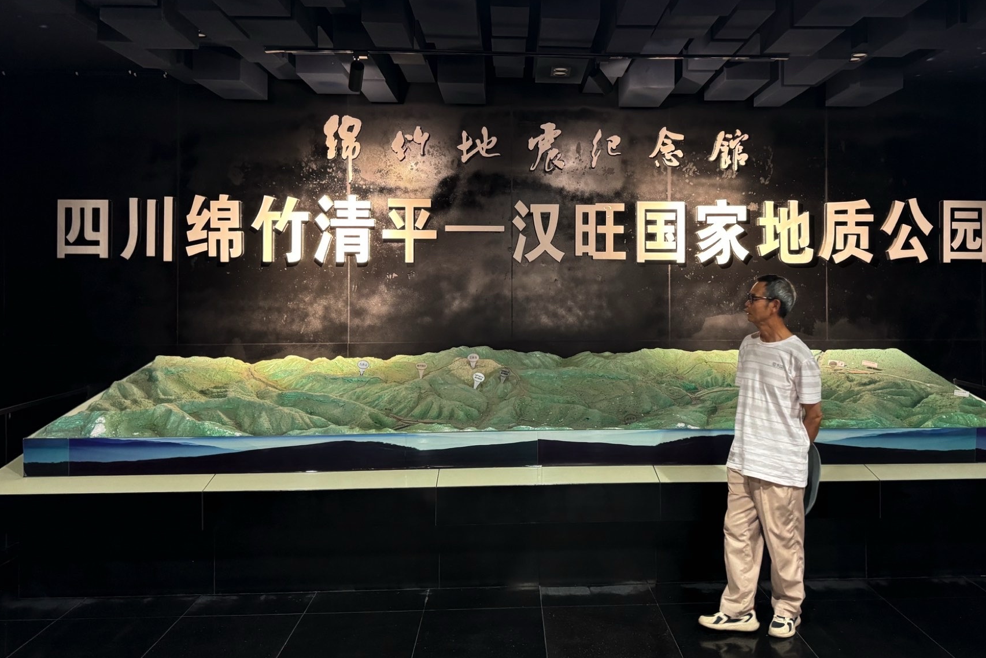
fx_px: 822
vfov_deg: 43.5
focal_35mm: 30
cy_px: 273
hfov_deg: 61.7
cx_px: 559
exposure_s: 1/33
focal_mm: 6.76
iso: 640
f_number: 1.78
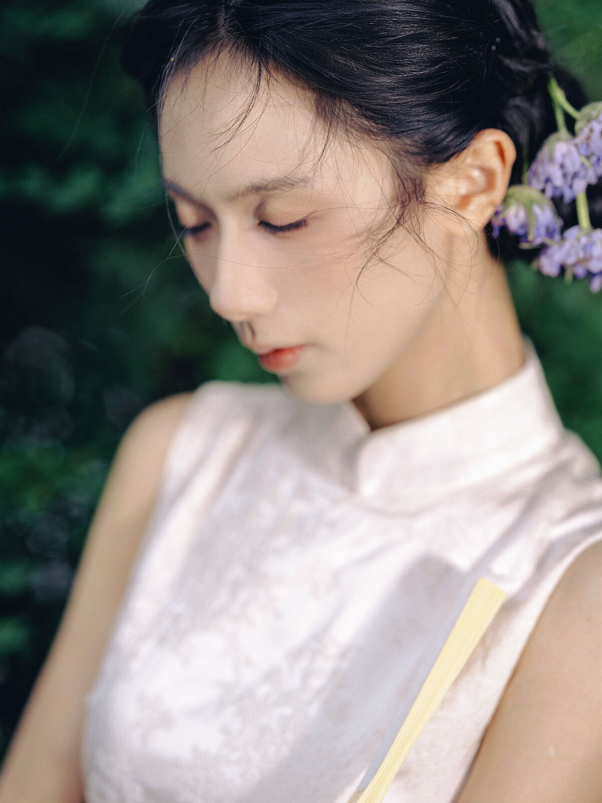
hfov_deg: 17.0
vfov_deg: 22.5
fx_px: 2017
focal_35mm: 87
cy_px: 402
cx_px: 301
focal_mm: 110
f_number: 2.5
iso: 320
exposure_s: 1/200
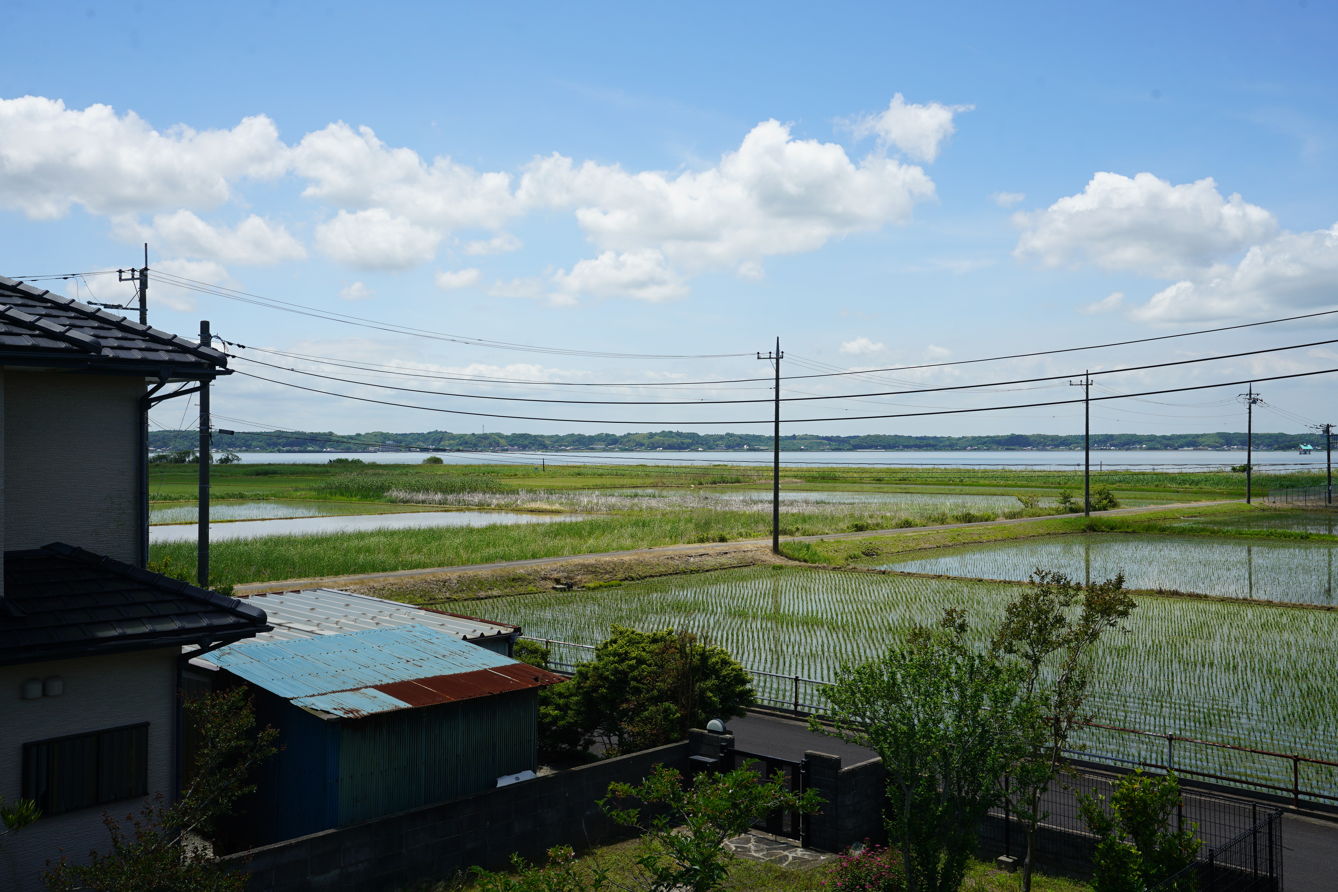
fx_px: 1301
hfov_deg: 54.4
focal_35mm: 35
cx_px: 669
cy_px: 446
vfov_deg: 37.9
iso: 100
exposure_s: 1/200
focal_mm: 35
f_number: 10
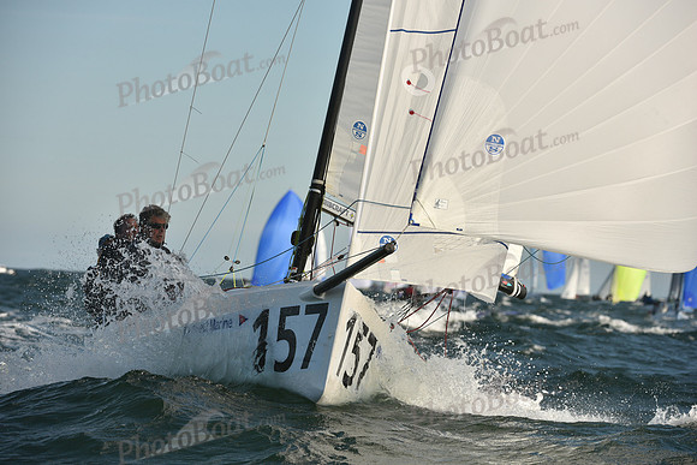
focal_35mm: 220
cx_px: 348
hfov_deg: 9.4
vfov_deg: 6.2
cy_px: 232
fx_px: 4260
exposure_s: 1/1250
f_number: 7.1
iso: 250
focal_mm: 220
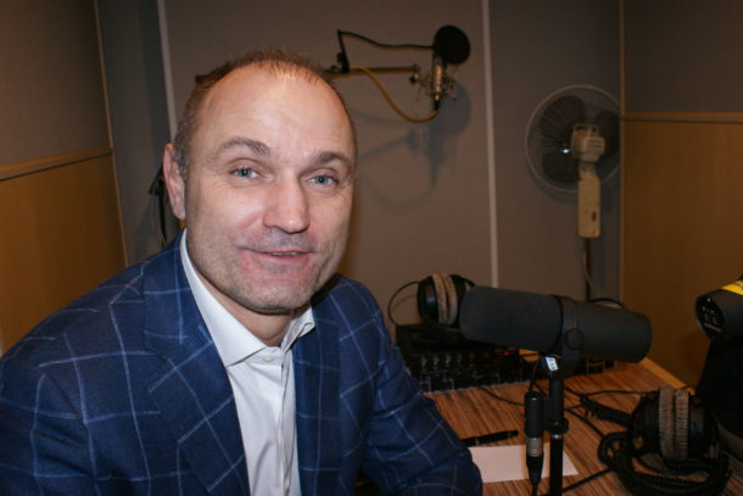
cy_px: 248
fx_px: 681
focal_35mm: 33
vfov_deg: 40.0
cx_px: 372
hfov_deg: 57.2
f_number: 5.6
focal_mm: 22
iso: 400
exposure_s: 1/60
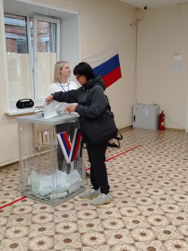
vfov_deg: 46.8
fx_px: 290
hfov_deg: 36.0
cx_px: 94
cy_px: 126
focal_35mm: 40
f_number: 1.75
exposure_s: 1/50
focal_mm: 5.25
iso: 519
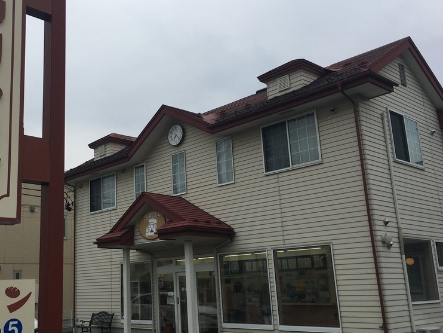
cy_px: 174
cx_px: 147
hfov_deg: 46.1
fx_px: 512
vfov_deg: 36.0
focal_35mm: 40
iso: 25
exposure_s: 1/754
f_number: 2.2
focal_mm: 4.15
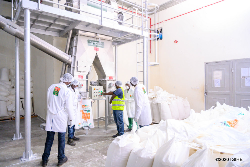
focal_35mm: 24
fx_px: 167
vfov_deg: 53.1
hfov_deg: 73.7
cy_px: 84
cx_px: 125
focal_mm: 24
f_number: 4
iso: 4000
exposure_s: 1/100
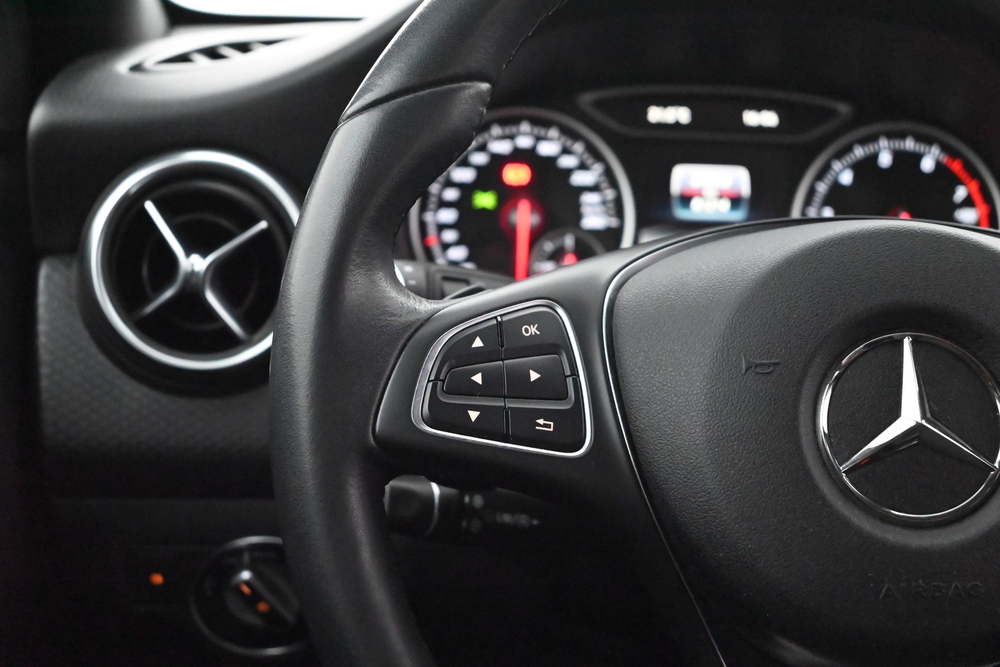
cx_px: 500
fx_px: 1389
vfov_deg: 27.0
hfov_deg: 39.6
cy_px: 334
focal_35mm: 50
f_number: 6.3
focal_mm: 50
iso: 20000
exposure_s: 1/60
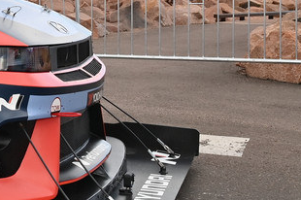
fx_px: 777
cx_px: -277
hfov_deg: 17.0
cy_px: -17
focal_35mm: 93
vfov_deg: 14.4
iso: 400
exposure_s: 1/250
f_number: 10
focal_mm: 24
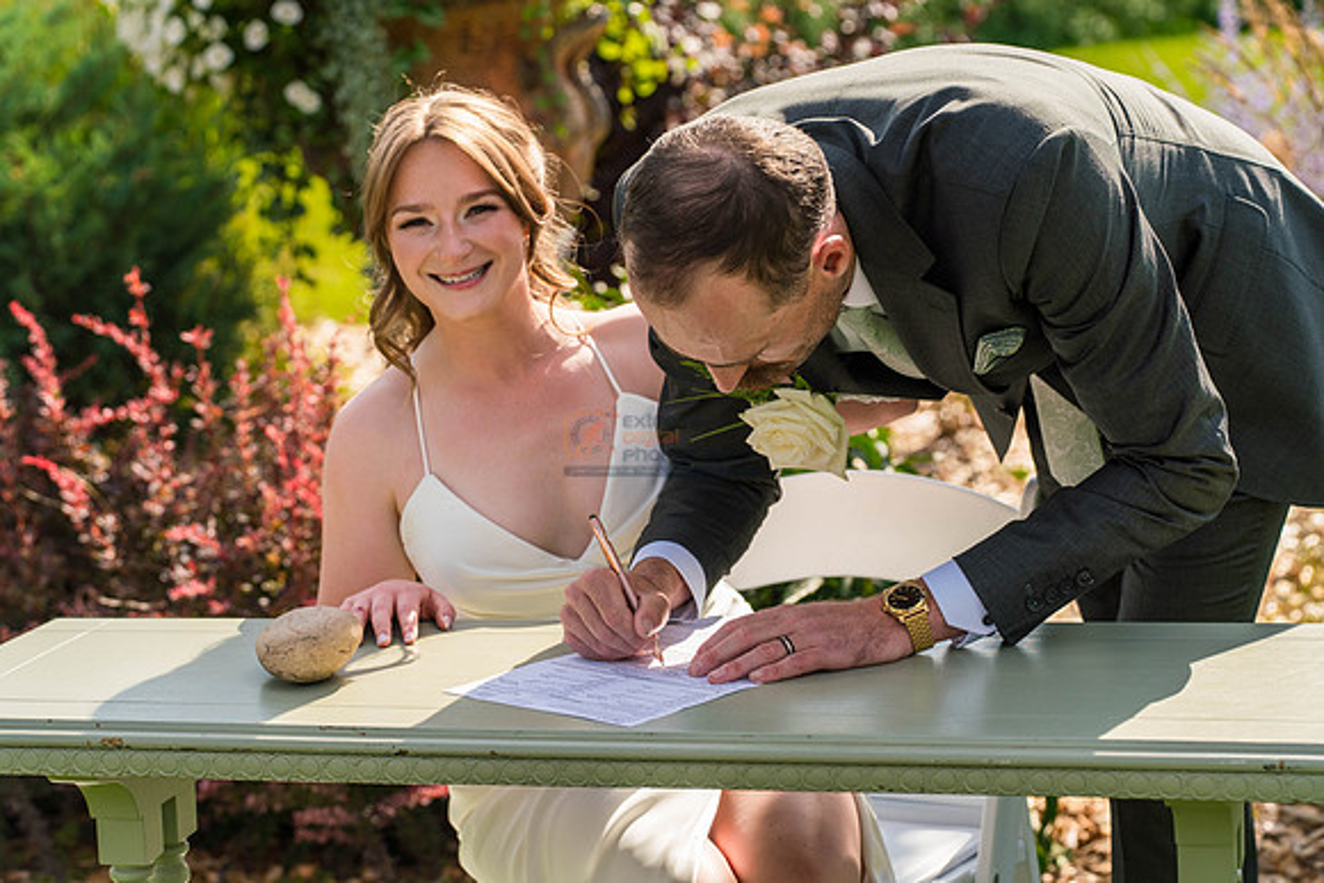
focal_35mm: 85
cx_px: 662
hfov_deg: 23.9
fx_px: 3127
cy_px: 442
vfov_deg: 16.1
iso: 400
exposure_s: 1/1600
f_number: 4.5
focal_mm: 85
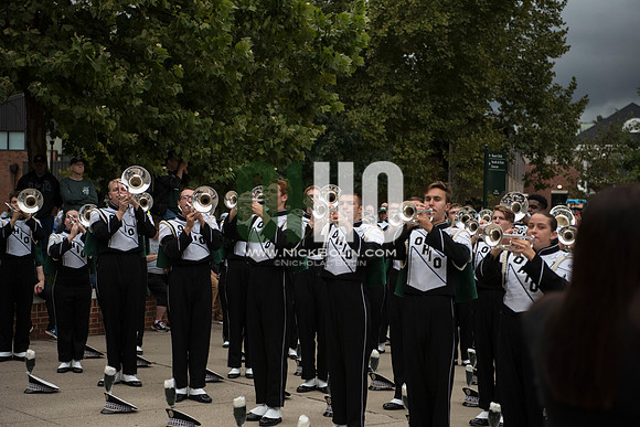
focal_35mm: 70
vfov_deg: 19.5
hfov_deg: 28.8
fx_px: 1245
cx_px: 320
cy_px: 214
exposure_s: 1/3200
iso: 1600
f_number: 3.5
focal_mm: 70
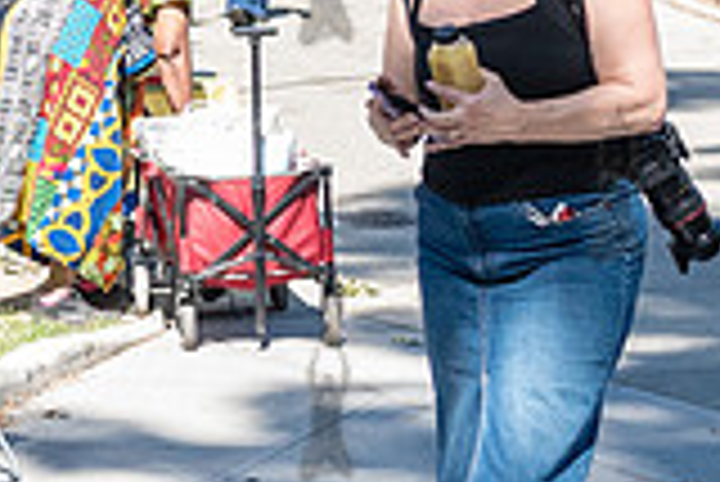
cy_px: 38
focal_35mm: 177
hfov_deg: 11.3
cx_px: -249
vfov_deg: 7.7
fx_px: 3543
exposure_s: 1/4000
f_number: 3.5
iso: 2000
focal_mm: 40
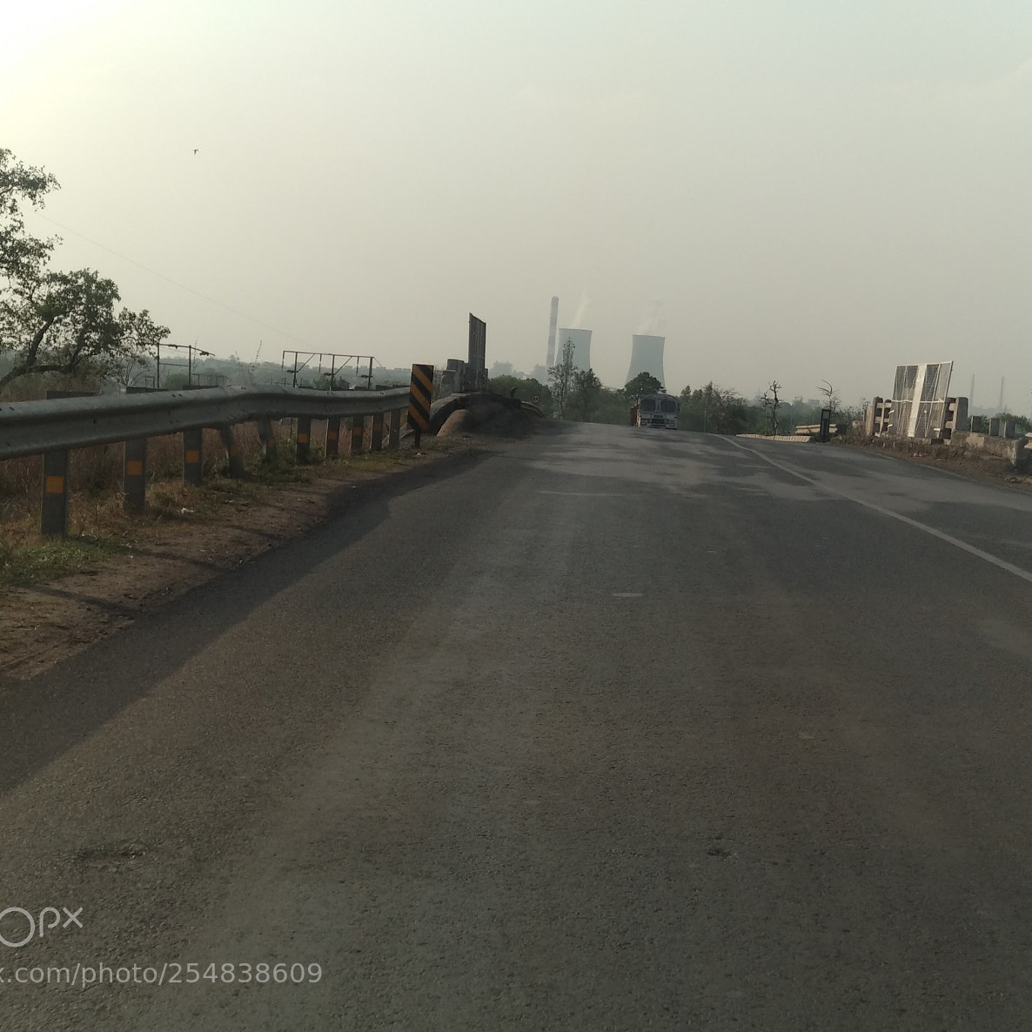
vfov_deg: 27.7
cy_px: 519
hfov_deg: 27.7
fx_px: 2091
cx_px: 563
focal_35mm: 62
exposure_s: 1/733
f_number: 2.6
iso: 100
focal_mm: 5.99
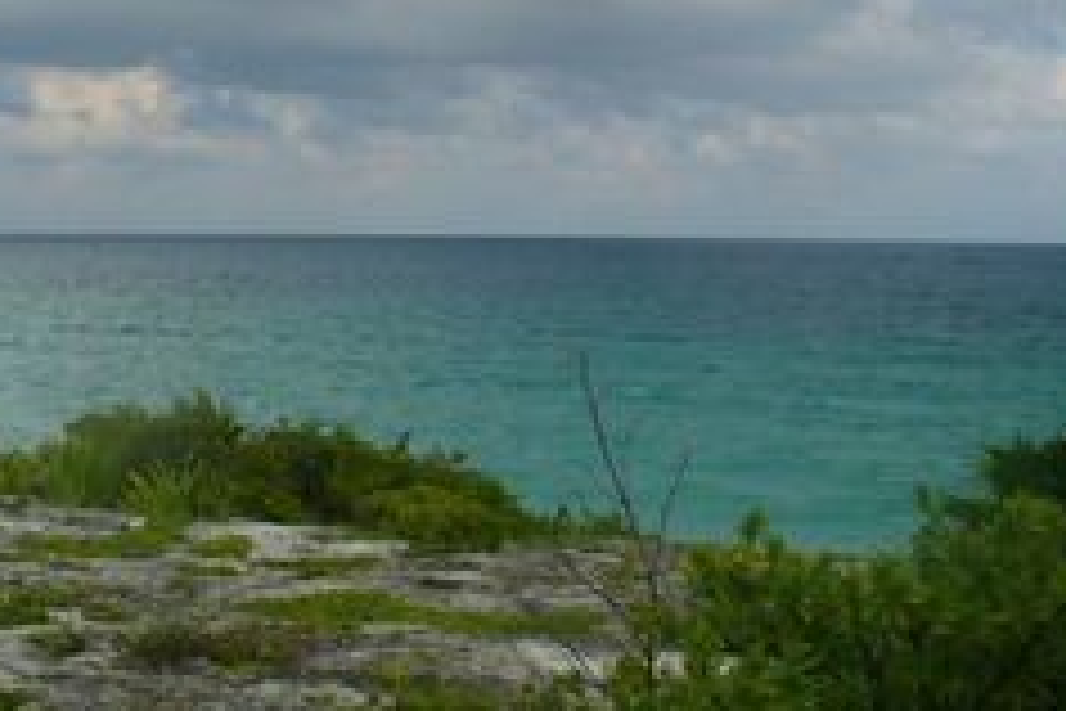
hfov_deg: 30.9
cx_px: 445
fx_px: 1925
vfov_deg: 20.9
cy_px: 342
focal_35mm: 65
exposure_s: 1/320
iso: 80
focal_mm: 6.1
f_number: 5.6
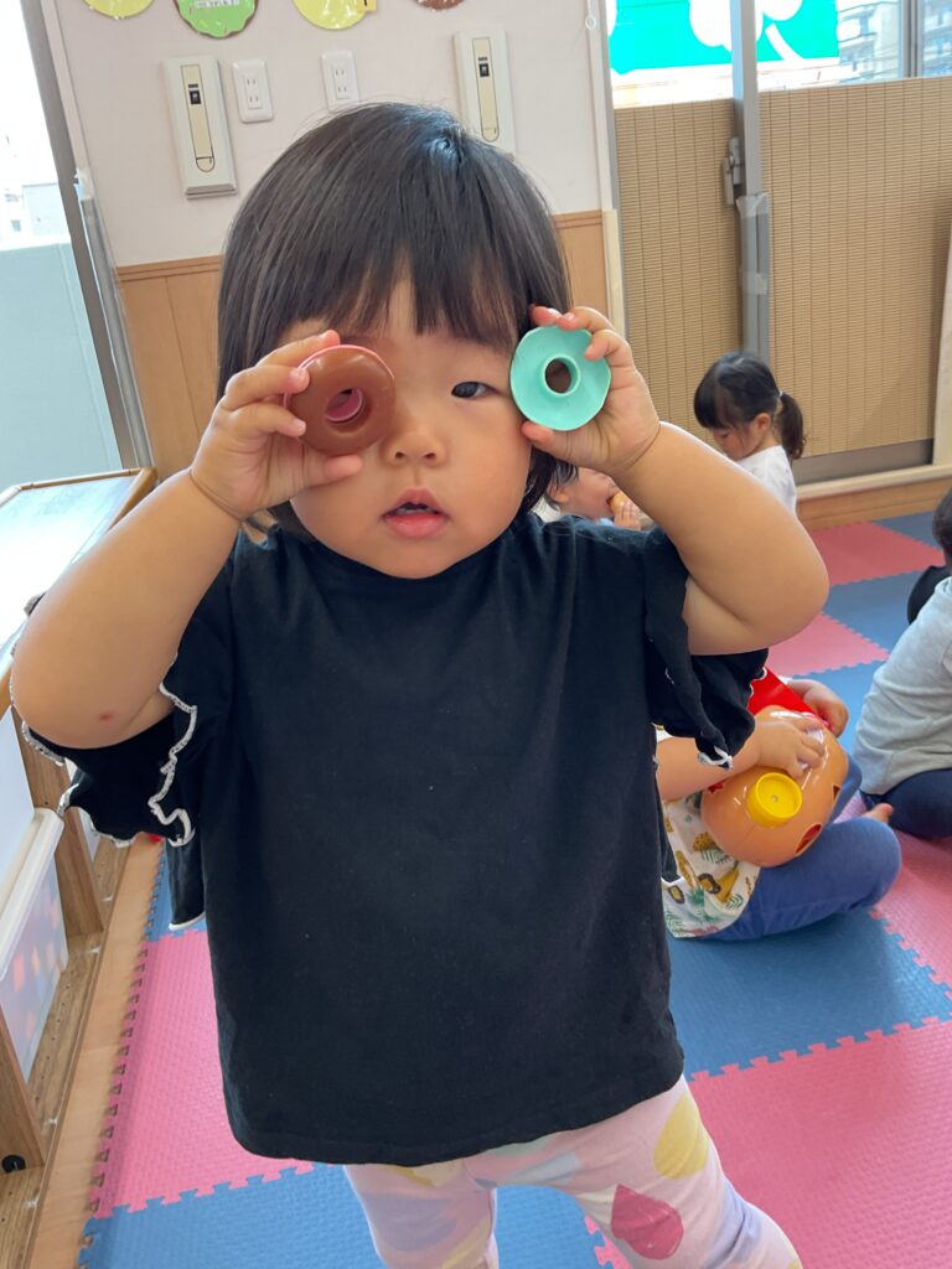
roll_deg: +6.8
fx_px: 1063
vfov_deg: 61.7
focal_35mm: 29
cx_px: 476
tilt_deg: -19.8
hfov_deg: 48.2
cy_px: 634
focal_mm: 3
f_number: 1.8
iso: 40
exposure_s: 1/60
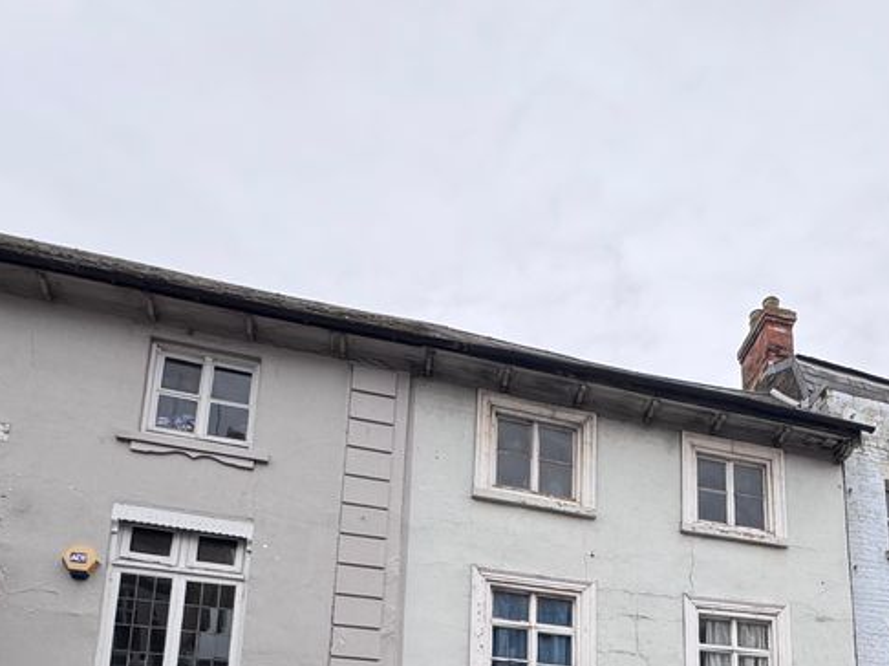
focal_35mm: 32
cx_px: 629
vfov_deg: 36.4
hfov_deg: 55.0
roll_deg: +1.7
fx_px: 821
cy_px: 755
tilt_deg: +13.1
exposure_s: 1/230
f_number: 2.2
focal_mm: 2.22
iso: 40
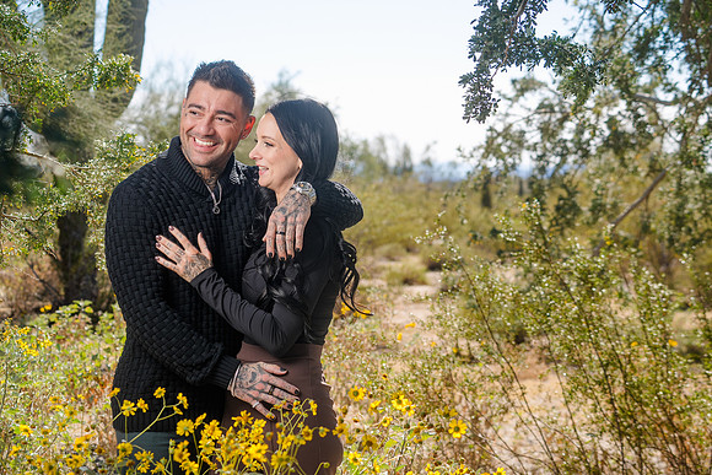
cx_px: 356
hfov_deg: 28.8
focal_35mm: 70
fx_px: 1385
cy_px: 238
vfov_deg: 19.5
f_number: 5.6
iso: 100
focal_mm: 70
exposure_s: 1/250
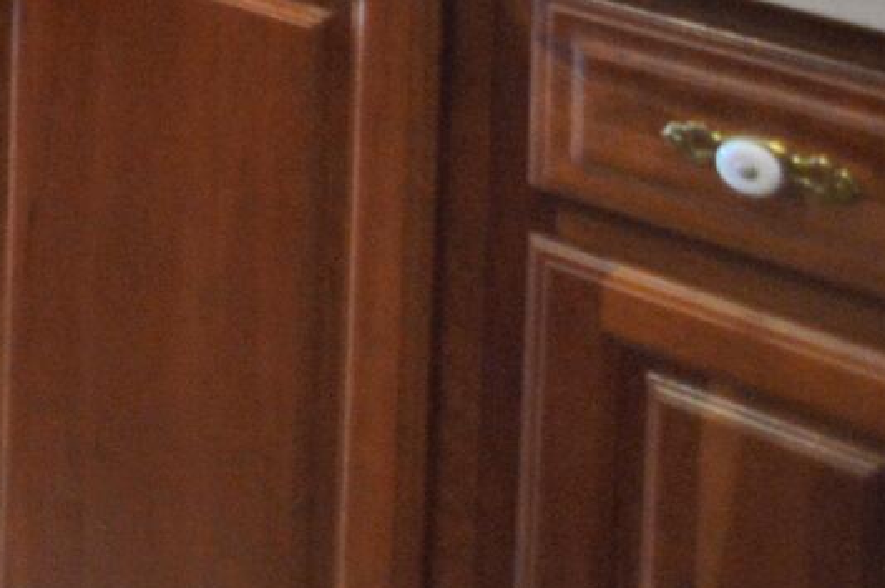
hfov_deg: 14.2
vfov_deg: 11.7
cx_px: -1282
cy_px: -870
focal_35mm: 93
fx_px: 2279
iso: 400
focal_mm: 11
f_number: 2.8
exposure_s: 1/60
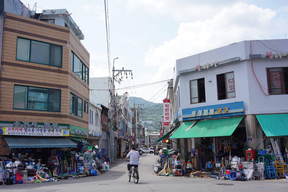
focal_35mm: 35
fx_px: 280
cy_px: 96
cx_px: 144
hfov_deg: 54.4
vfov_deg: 37.9
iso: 100
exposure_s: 1/125
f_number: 10
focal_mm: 35
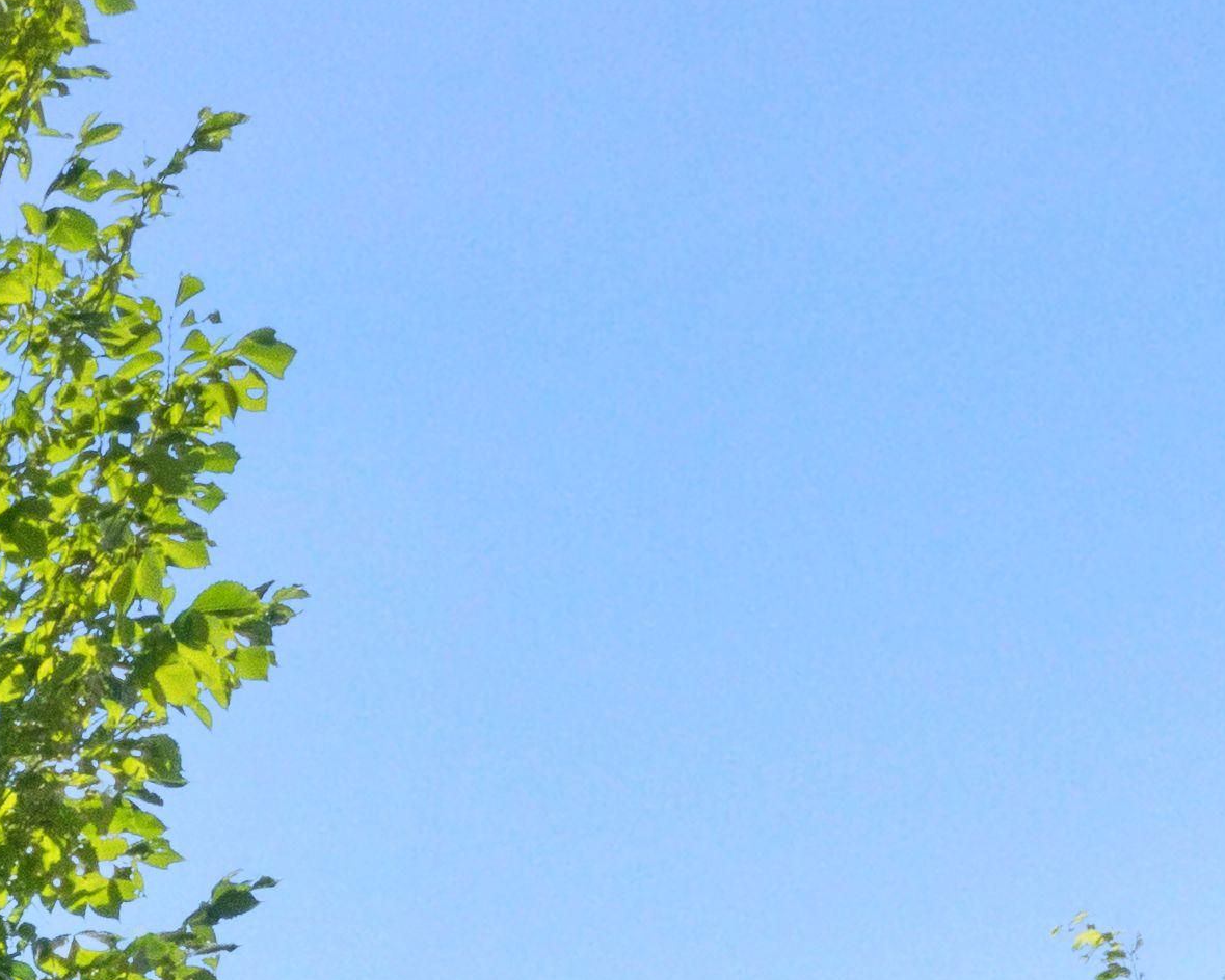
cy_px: 2569
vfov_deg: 10.4
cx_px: -2038
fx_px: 4416
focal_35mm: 122
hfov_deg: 11.7
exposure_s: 1/640
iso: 1250
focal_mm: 16.1
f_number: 14
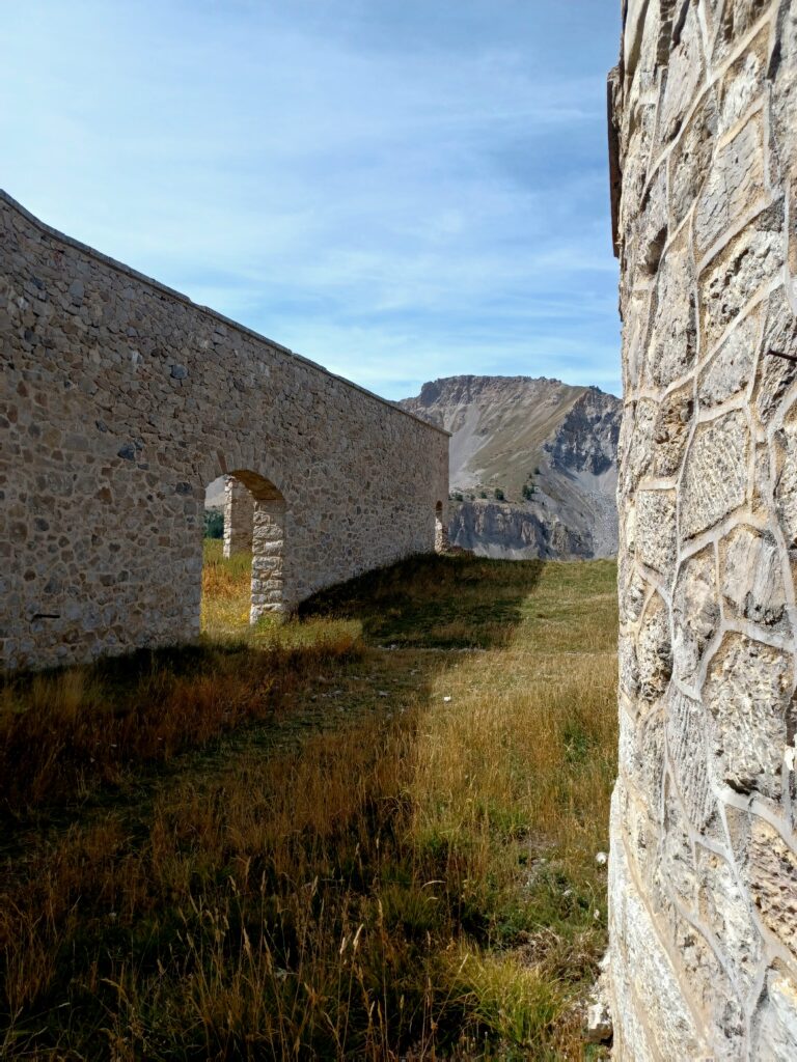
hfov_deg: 54.9
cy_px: 531
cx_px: 398
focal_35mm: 25
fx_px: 767
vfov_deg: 69.4
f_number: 1.8
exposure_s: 1/385
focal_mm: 4.6
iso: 32
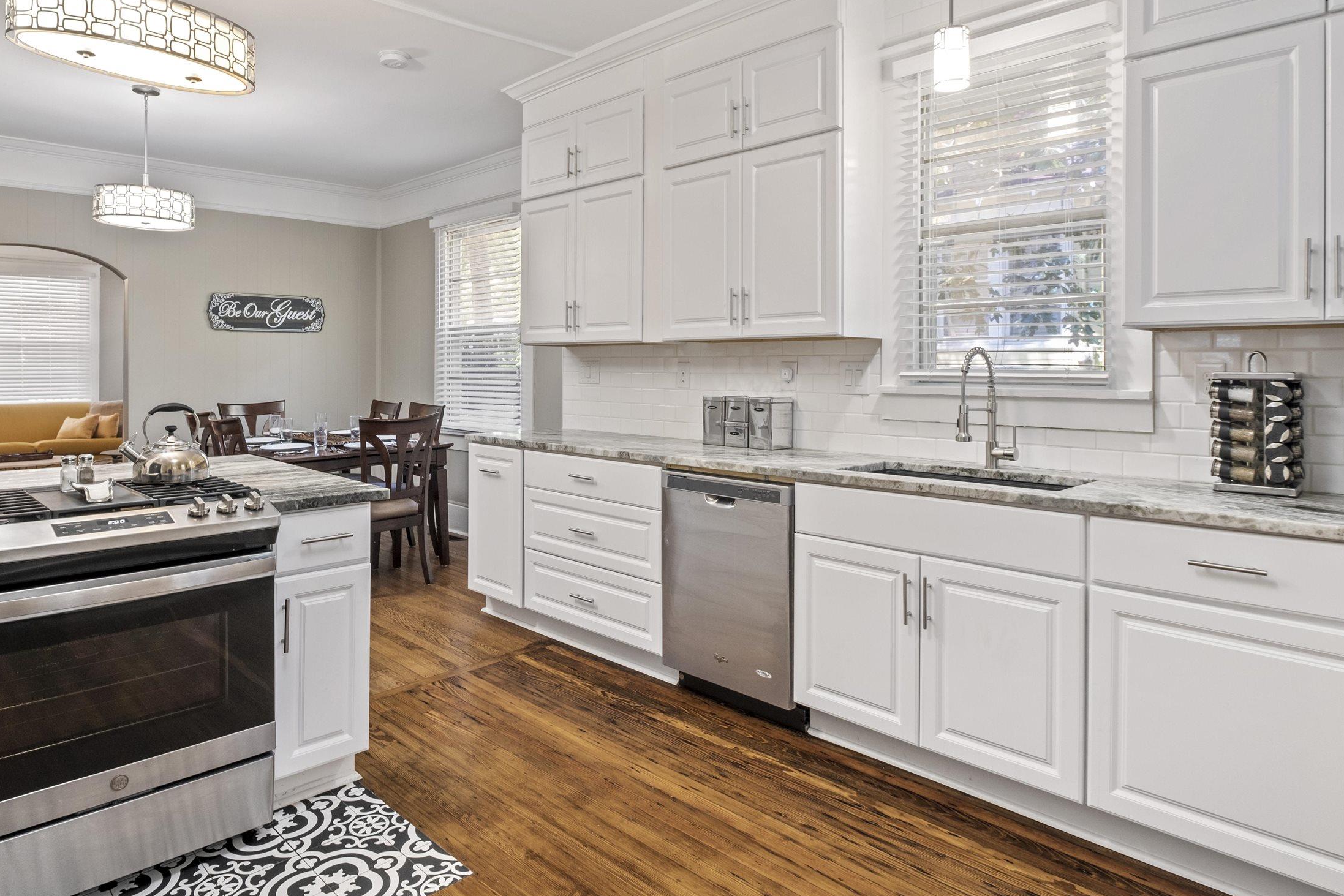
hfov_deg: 81.1
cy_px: 349
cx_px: 635
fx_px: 784
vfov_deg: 58.9
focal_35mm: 21
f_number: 5.6
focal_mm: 10
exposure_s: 2
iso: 400
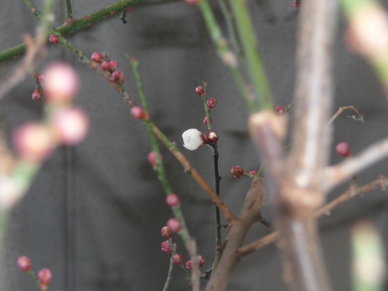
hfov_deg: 12.5
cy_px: 146
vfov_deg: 9.4
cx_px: 194
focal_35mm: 158
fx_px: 1771
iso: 100
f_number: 4.8
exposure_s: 1/50
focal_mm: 27.1
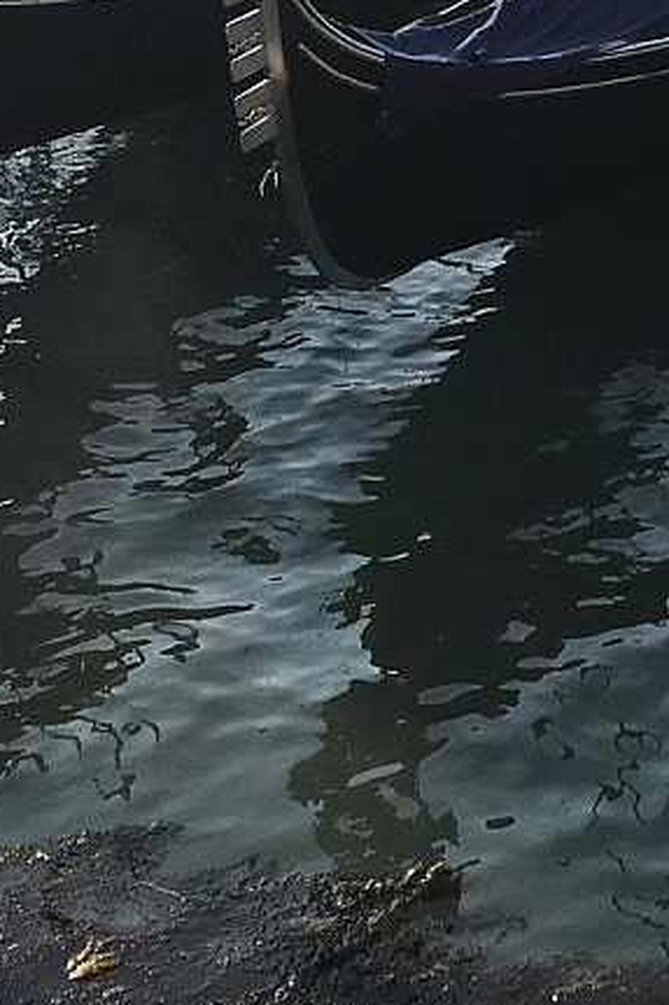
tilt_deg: -15.9
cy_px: -79
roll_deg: -0.8
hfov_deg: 11.8
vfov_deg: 17.7
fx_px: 3124
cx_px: 935
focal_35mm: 112
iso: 25
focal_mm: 4.15
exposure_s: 1/1115
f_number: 2.2
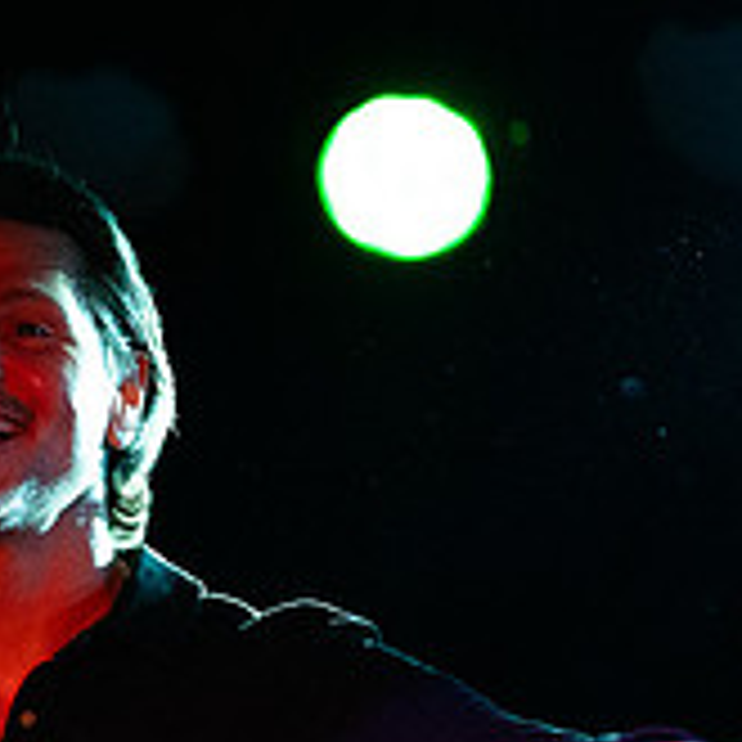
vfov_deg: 2.8
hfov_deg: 2.8
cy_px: 532
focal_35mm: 621
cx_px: -103
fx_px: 15060
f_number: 3.5
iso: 3200
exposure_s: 1/500
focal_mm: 180
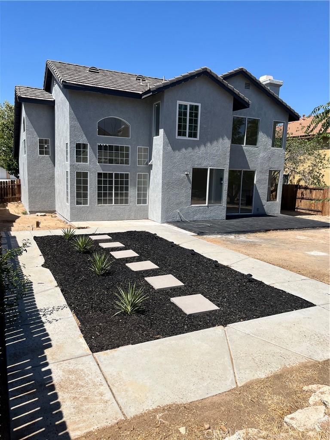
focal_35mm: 26
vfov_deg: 67.3
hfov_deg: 53.1
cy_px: 220
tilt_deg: -9.1
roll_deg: -1.7
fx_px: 330
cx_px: 165
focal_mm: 5.1
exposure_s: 1/4484
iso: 50
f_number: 1.6
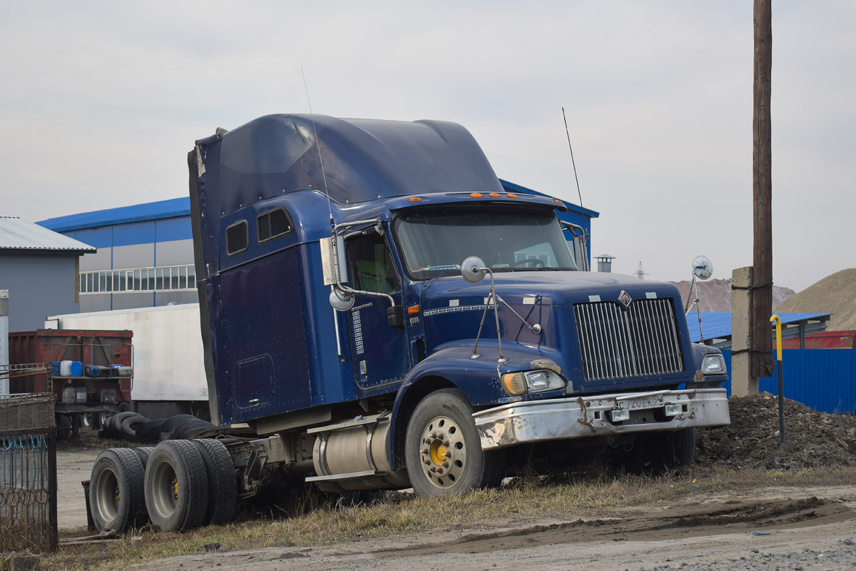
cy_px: 286
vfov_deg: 22.6
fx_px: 1427
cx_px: 428
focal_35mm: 60
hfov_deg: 33.4
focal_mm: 40
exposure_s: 1/500
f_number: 5.6
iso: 200
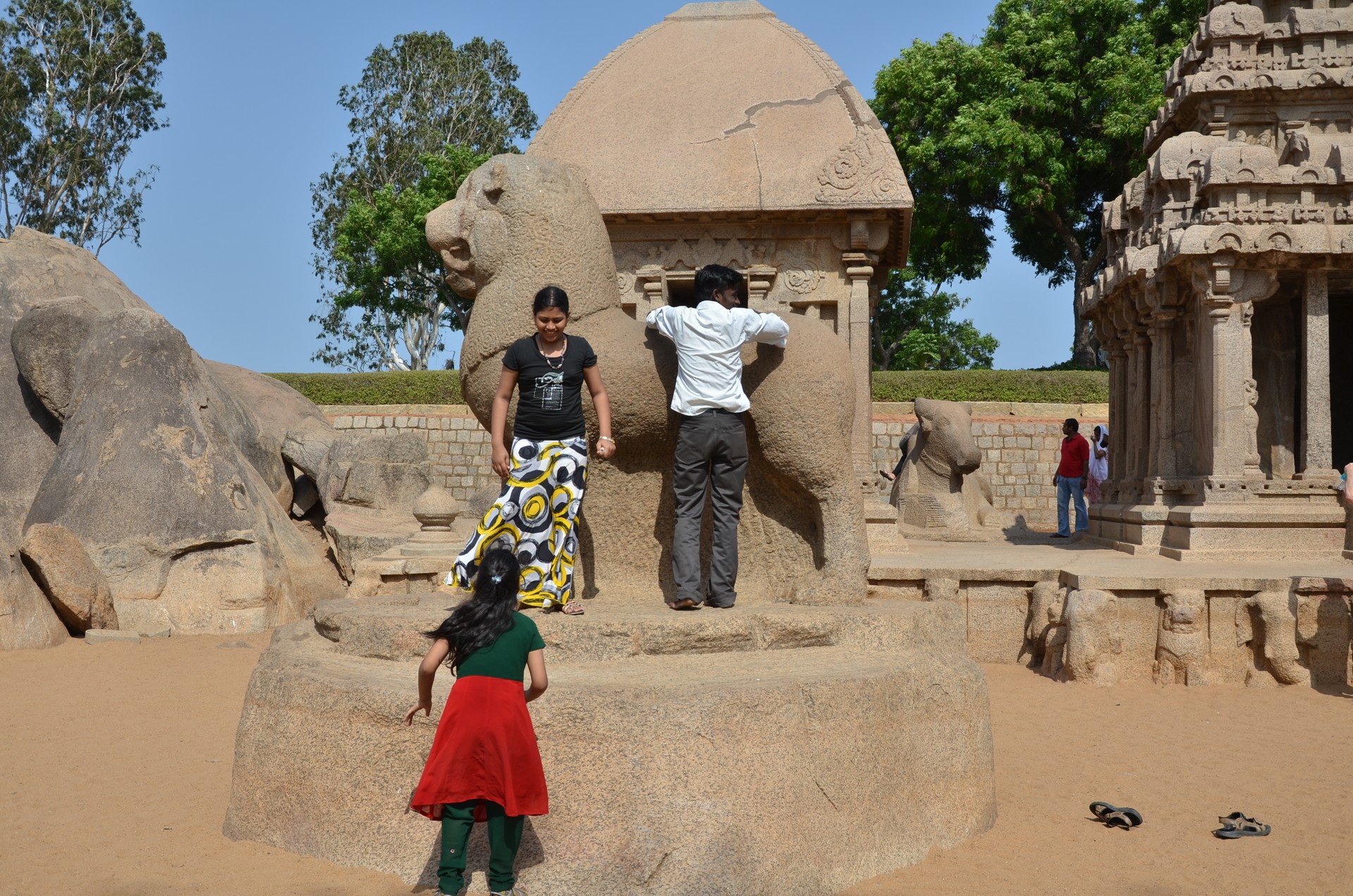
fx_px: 1463
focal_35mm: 39
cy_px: 448
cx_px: 676
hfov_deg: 49.6
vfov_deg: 34.1
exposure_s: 1/500
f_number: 7.1
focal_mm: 26
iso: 100
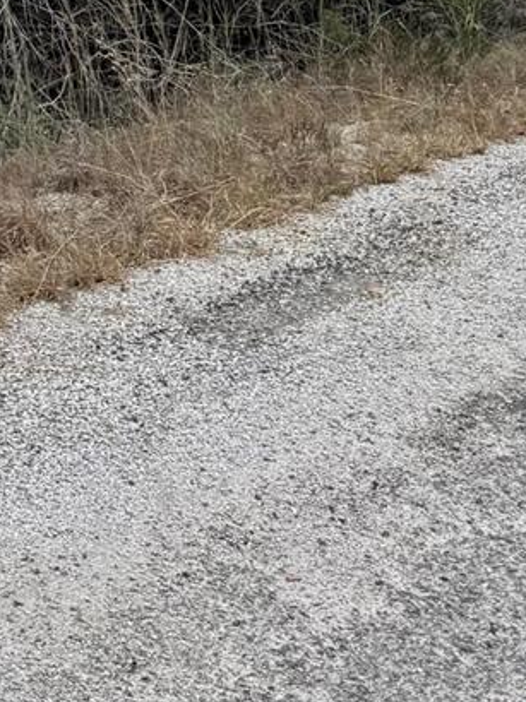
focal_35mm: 90
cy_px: -375
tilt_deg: -0.5
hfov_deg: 14.9
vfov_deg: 18.9
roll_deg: +0.4
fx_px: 1825
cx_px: -334
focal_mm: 6.76
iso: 80
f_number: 1.78
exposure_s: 1/1151
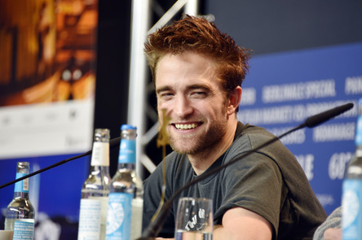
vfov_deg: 4.5
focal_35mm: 305
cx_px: 183
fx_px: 3064
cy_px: 120
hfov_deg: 6.8
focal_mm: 300
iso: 800
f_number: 5.6
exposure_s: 1/125
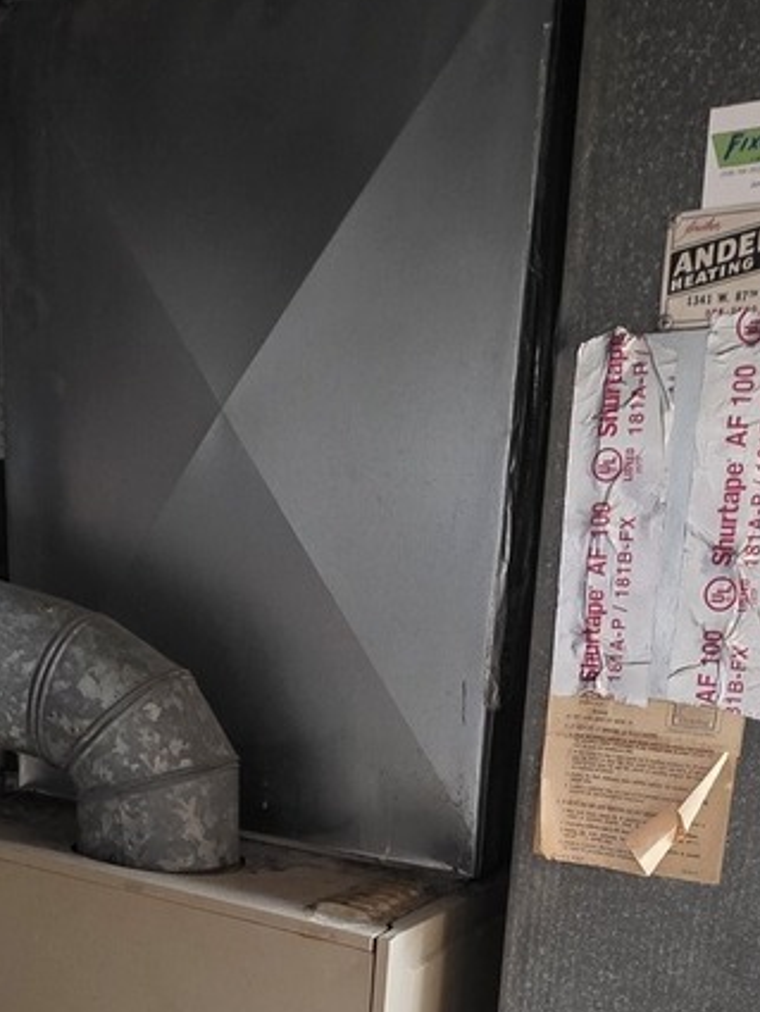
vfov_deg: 50.4
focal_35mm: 33
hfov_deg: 42.9
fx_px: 966
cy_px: 869
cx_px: 429
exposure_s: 1/24
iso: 800
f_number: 1.9
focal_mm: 2.2
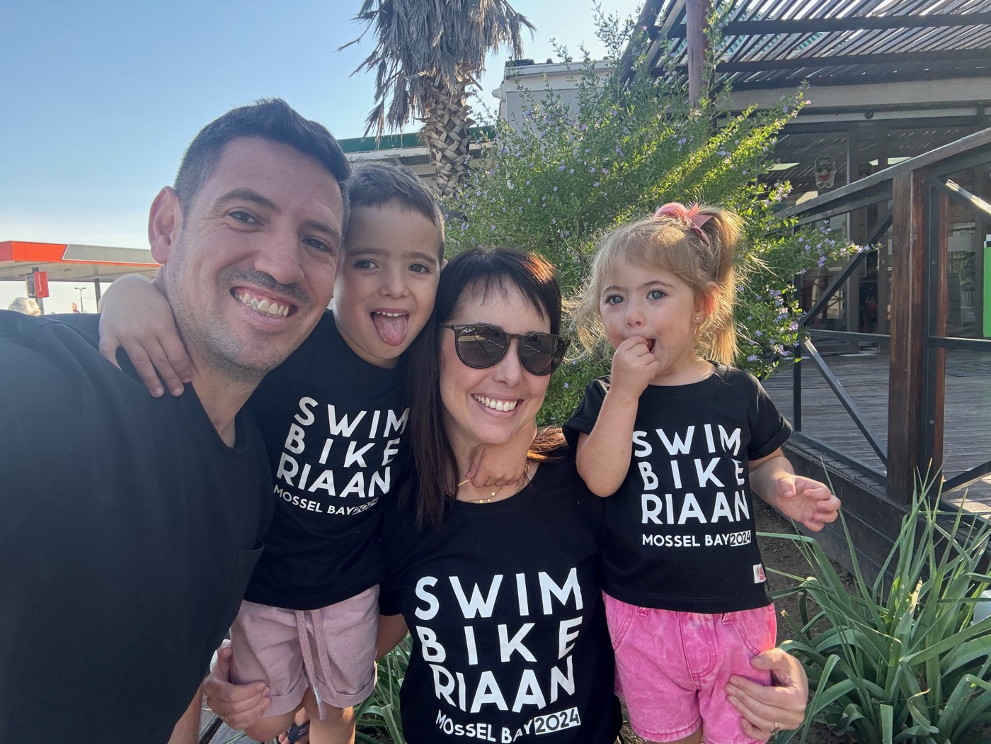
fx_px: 658
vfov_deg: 58.9
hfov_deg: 73.9
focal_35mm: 23
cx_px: 496
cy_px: 372
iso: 25
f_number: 1.9
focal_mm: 2.69
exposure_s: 1/121
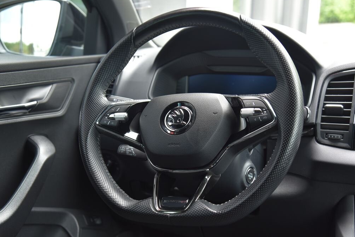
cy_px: 117
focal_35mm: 47
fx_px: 464
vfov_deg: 28.7
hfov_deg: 41.9
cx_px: 175
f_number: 4.5
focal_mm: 46
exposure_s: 1/80
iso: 500
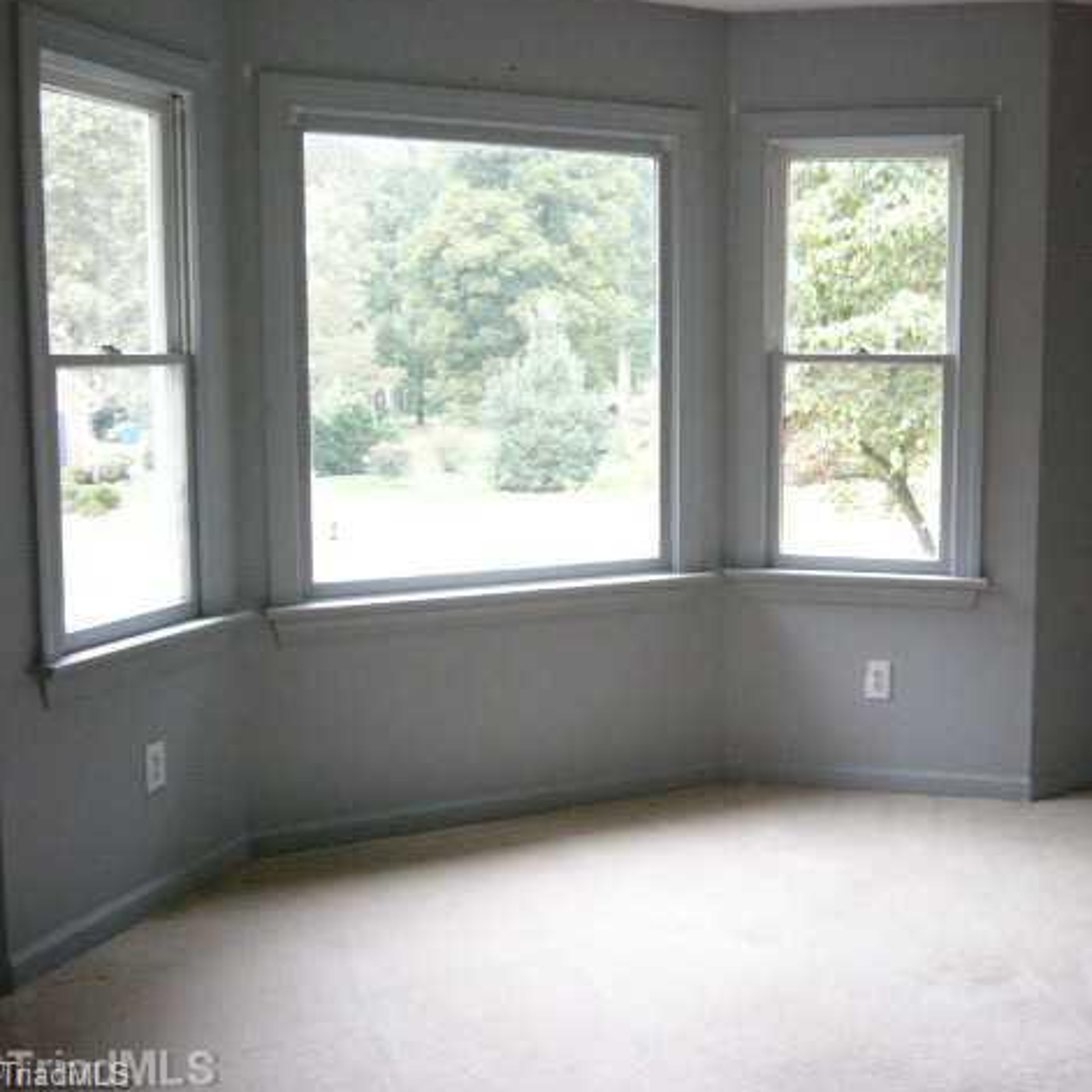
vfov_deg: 40.0
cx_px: 705
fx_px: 1499
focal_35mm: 42
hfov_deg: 39.7
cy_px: 540
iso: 400
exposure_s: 1/125
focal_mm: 5.8
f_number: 2.8
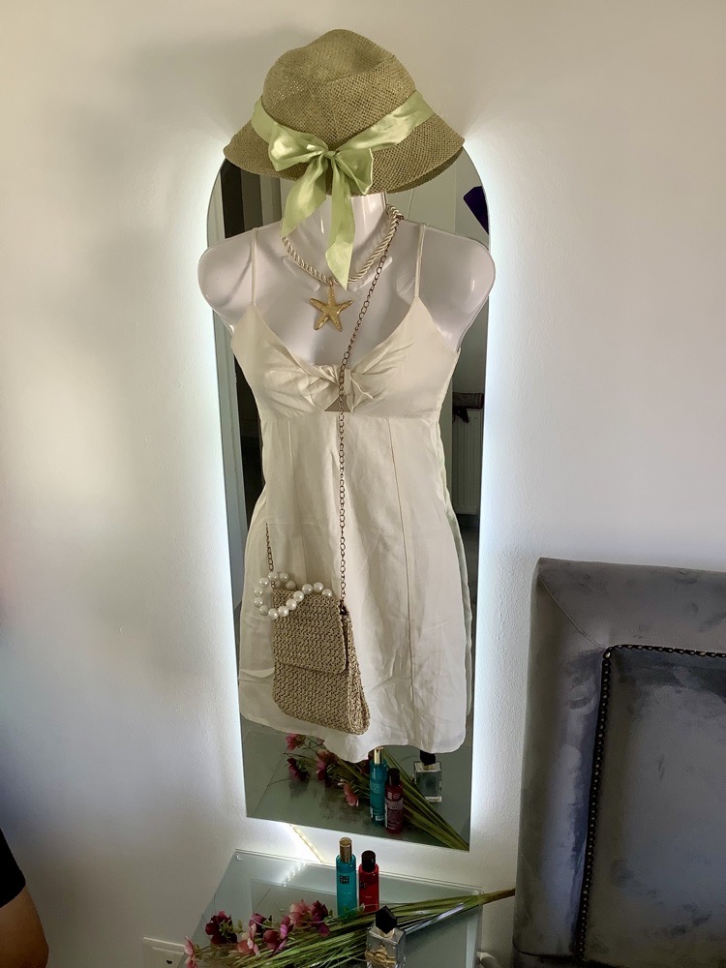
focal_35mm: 31
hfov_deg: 45.4
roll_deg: -0.5
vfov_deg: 58.4
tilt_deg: -17.7
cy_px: 484
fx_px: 867
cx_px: 363
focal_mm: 3.3
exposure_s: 1/50
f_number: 2.4
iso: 50
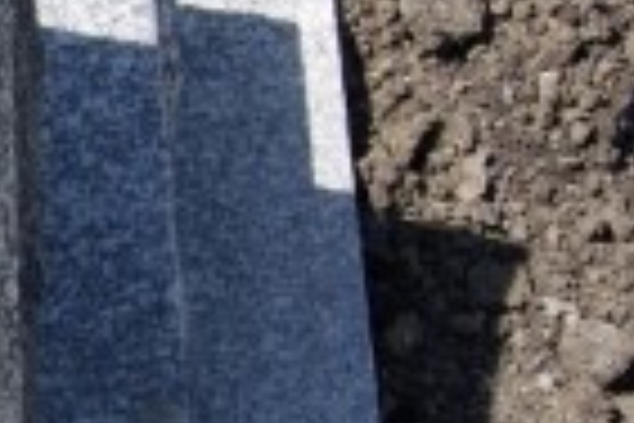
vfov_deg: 7.1
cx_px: -764
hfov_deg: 9.6
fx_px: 3416
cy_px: 421
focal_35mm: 194
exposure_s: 1/160
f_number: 9
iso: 100
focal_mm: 26
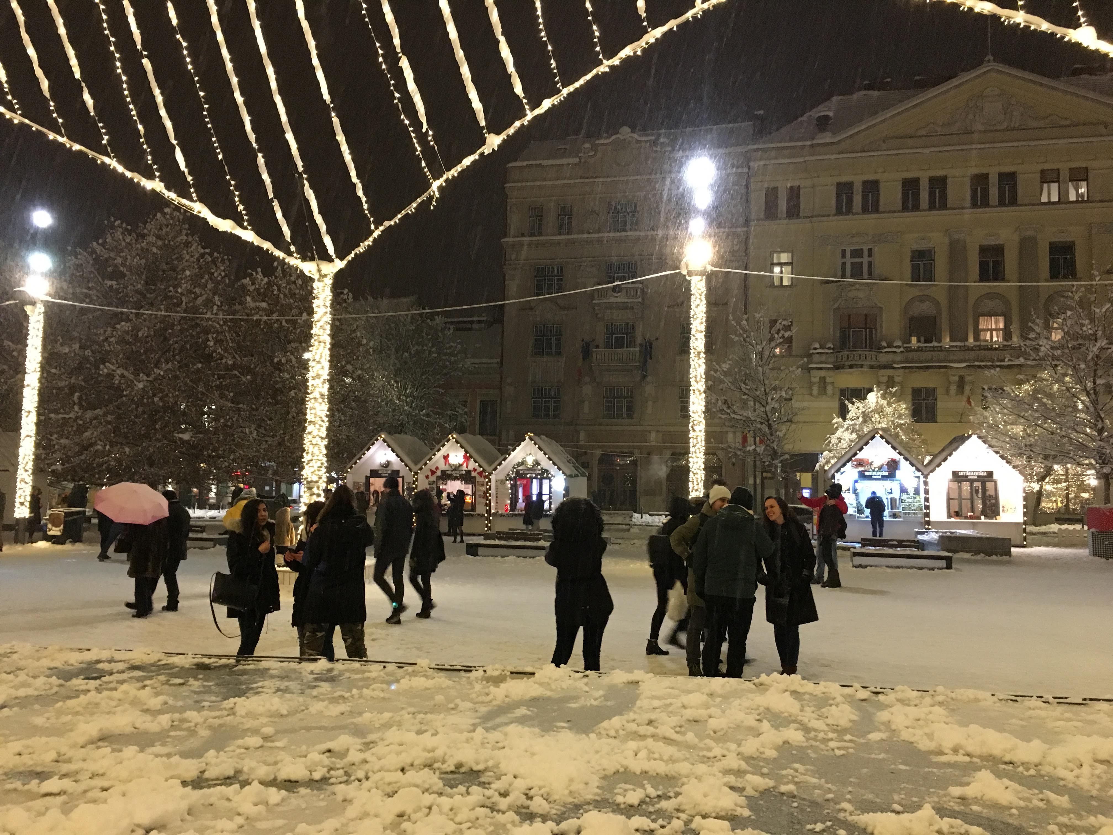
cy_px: 418
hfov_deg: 61.7
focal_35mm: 29
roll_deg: -1.2
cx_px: 556
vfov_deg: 48.2
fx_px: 932
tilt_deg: +4.9
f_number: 2.2
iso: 200
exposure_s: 1/17
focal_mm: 4.15
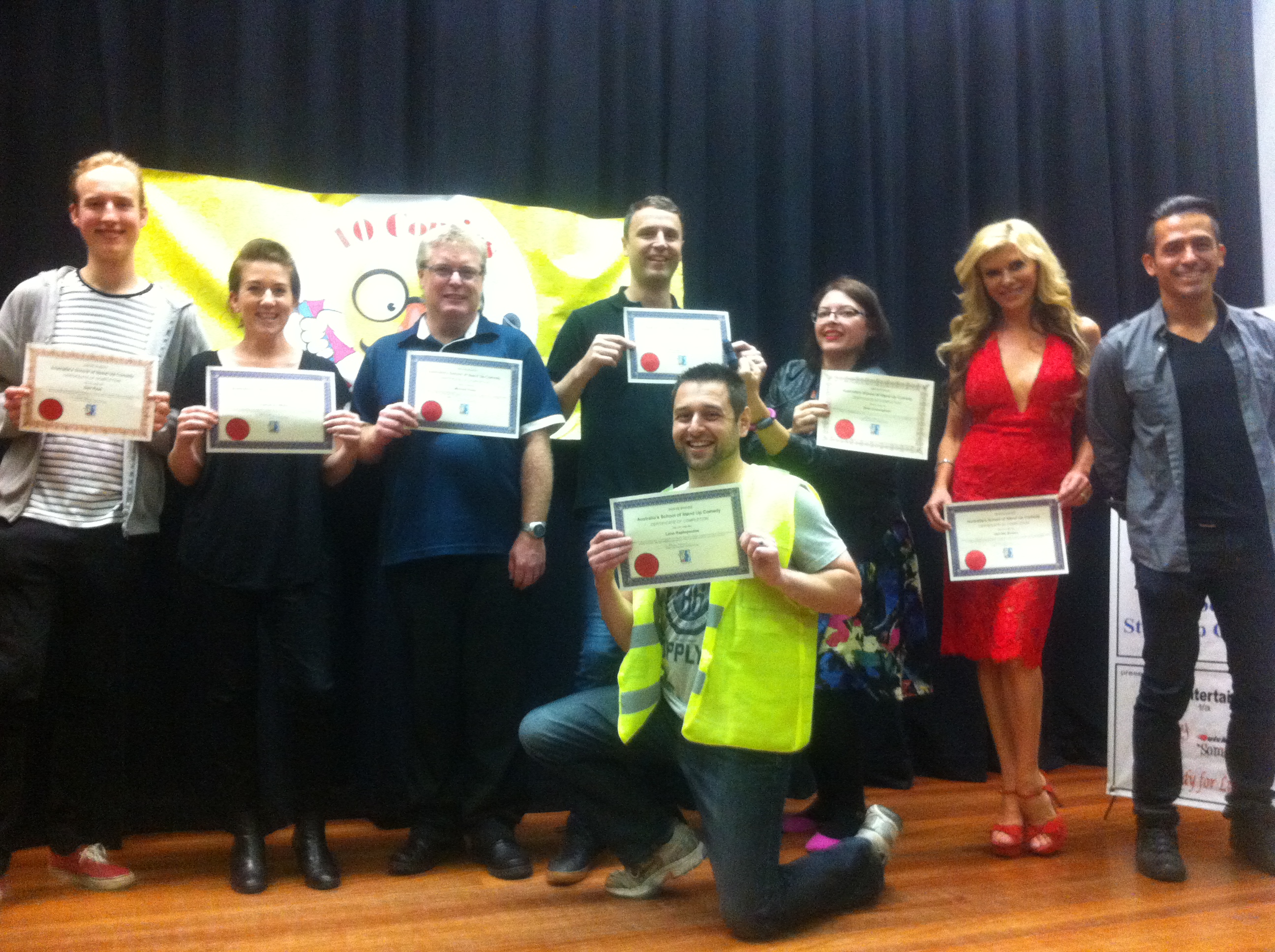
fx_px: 1287
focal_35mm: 35
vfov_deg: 40.6
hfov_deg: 52.7
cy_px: 476
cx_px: 638
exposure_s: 1/15
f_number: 2.8
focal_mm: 3.85
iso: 500
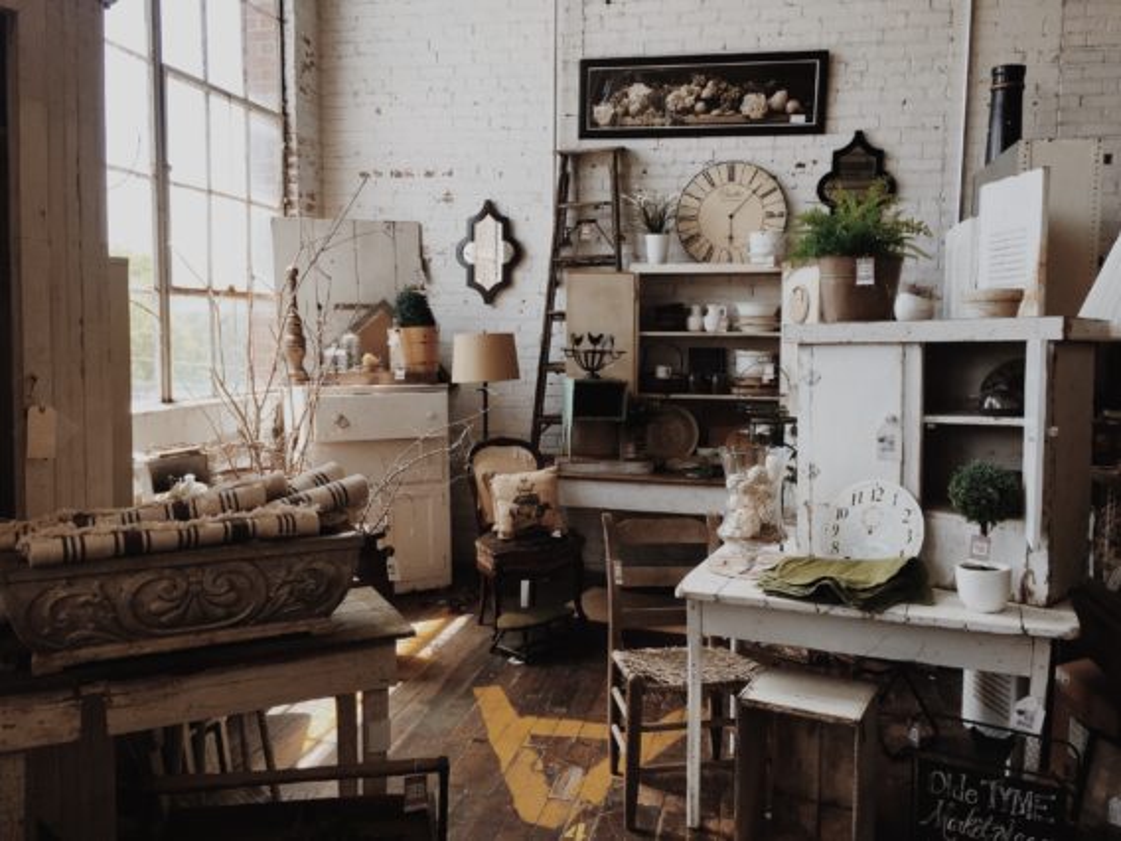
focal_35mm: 29
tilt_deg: -5.5
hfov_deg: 61.7
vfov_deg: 48.2
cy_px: 420
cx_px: 560
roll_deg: +0.2
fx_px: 939
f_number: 2.2
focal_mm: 4.15
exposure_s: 1/243
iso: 32
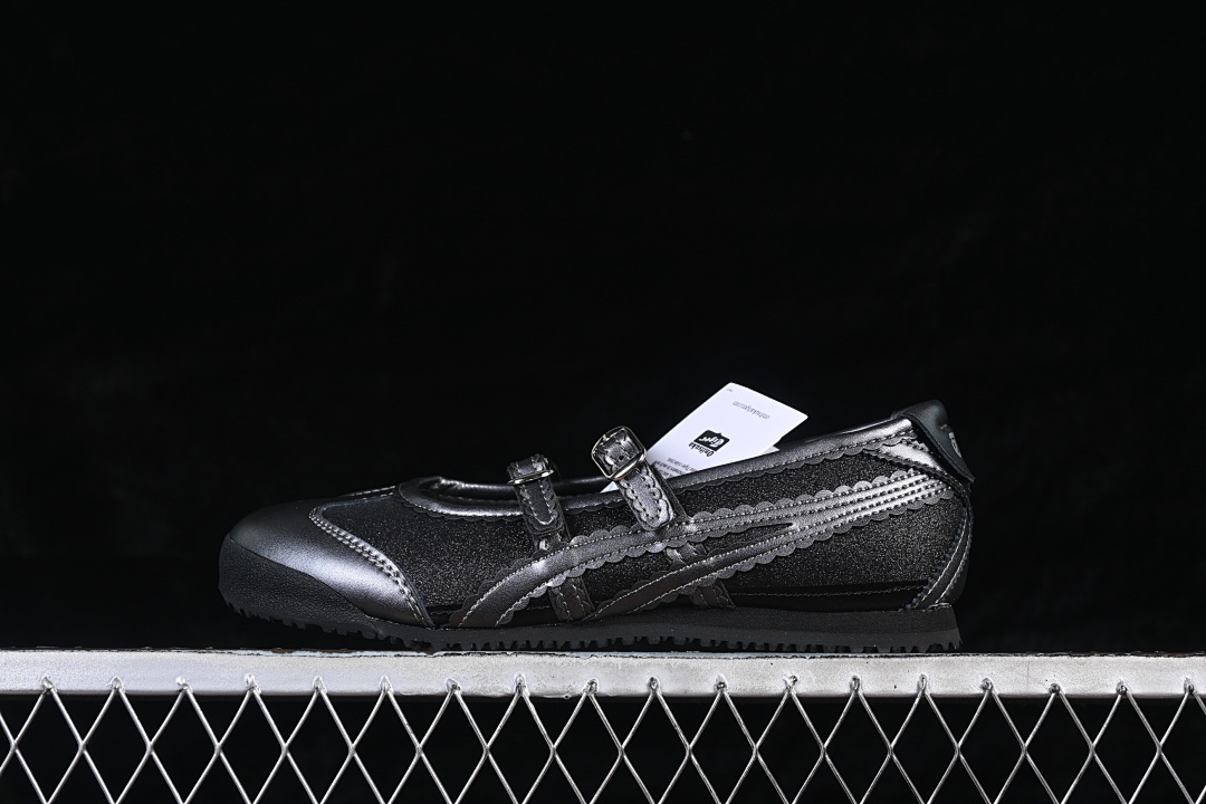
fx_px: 2512
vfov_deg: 18.2
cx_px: 603
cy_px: 402
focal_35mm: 75
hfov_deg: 27.0
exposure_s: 1/60
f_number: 6.3
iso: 160
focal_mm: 50
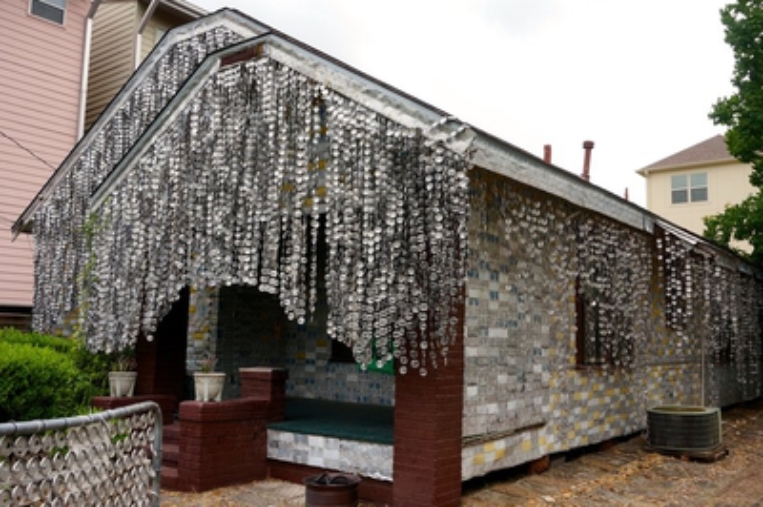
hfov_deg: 55.1
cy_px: 254
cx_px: 382
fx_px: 731
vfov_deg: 38.3
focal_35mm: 34
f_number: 8
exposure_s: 1/125
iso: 100
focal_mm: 23
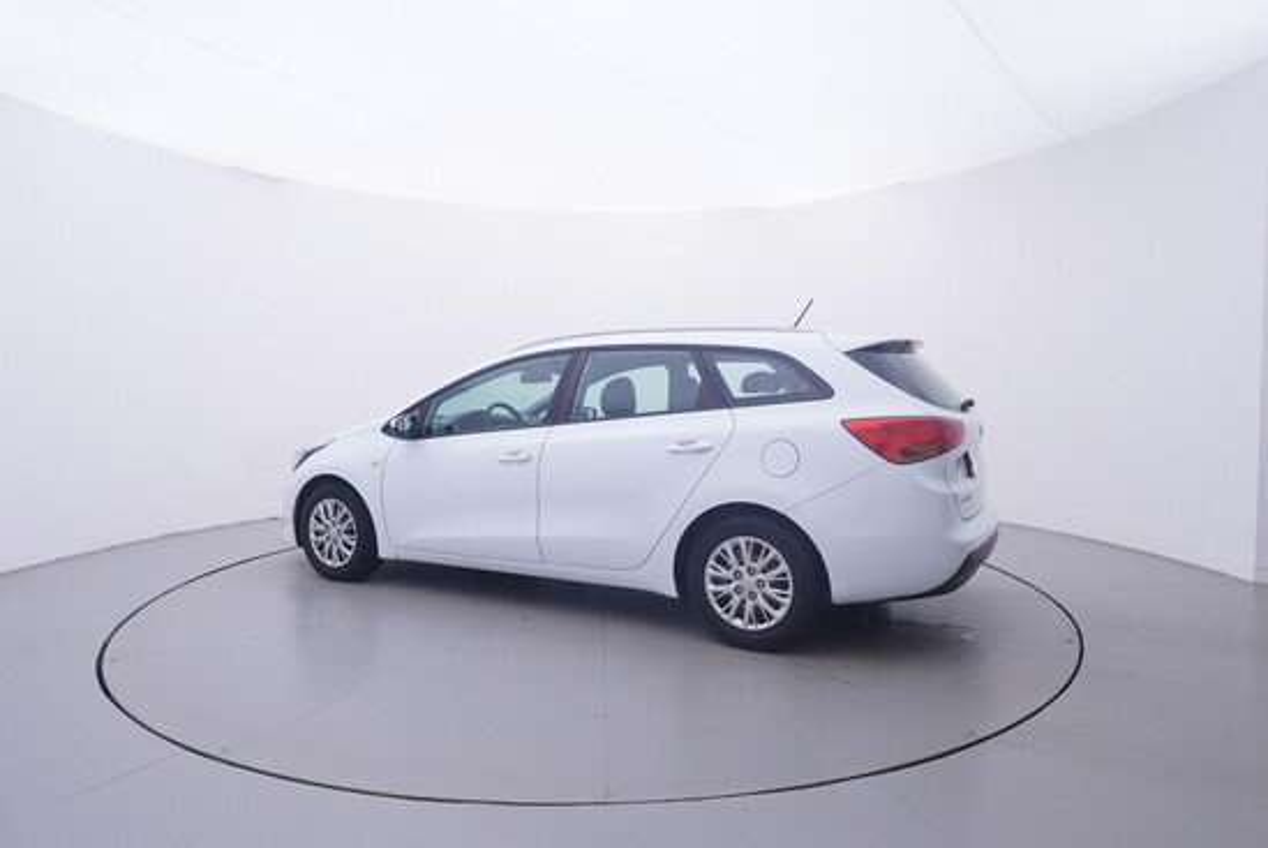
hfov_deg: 77.3
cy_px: 424
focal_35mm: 22
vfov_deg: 56.2
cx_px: 634
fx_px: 793
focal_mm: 15
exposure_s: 1/80
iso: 200
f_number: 5
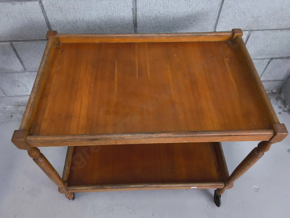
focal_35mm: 27
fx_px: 226
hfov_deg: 65.3
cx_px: 145
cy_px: 109
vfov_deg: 51.4
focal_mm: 2.87
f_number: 2
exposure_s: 1/100
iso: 160
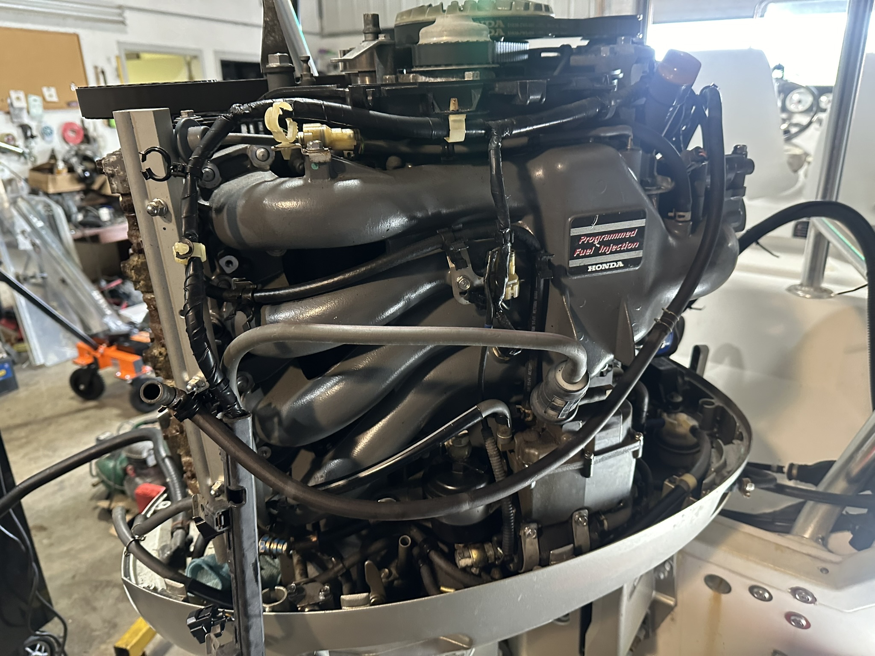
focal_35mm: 24
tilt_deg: -21.8
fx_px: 607
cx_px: 438
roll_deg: +1.9
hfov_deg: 71.6
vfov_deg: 56.8
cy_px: 328
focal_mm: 6.86
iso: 640
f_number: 1.78
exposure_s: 1/40
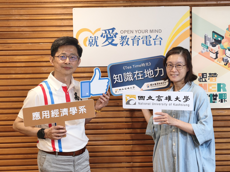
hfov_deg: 28.6
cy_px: 86
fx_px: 452
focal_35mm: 68
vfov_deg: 21.6
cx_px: 115
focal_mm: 6.45
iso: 320
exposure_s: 1/60
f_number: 1.62
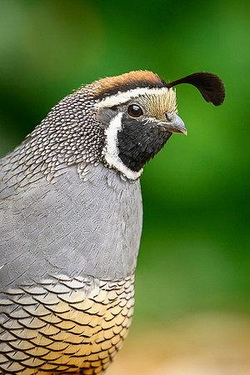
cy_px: 119
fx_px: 11939
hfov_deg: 1.2
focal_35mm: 1146
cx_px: 119
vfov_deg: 1.8
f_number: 4
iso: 1000
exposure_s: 1/400
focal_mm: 560
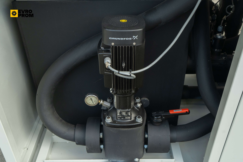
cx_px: 122
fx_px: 229
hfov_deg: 55.8
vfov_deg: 38.9
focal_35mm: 34
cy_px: 81
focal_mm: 34
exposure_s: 1/200
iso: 1600
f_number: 6.3
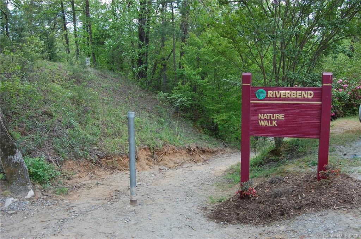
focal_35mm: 33
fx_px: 330
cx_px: 180
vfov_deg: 39.8
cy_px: 120
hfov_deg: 57.3
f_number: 5.6
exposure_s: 1/125
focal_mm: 22
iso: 220
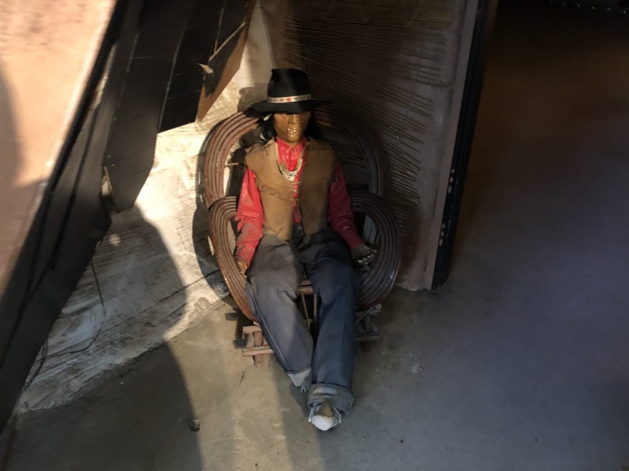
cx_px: 314
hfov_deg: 63.4
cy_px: 236
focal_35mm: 28
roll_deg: -3.5
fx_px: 509
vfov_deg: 49.7
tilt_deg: -29.8
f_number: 1.8
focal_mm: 3.99
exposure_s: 1/4
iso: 125
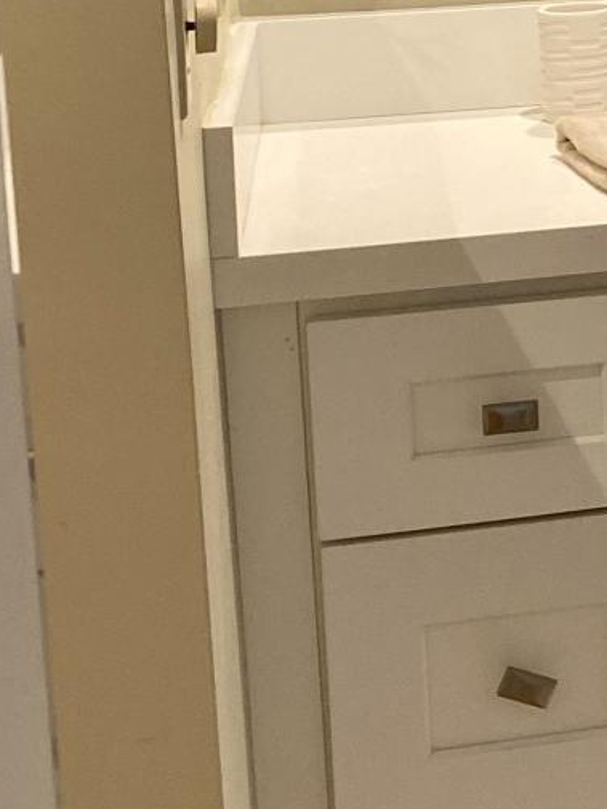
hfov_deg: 13.1
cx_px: 1075
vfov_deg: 18.6
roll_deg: +1.7
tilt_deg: -7.1
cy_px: -2
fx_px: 2407
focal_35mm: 103
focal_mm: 4.25
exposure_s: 1/60
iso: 160
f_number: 1.8
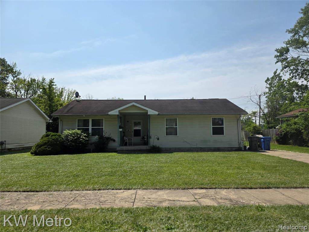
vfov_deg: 58.9
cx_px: 154
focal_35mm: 23
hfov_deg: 73.9
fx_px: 205
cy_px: 116
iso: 64
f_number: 1.7
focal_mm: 6.3
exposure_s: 1/7944
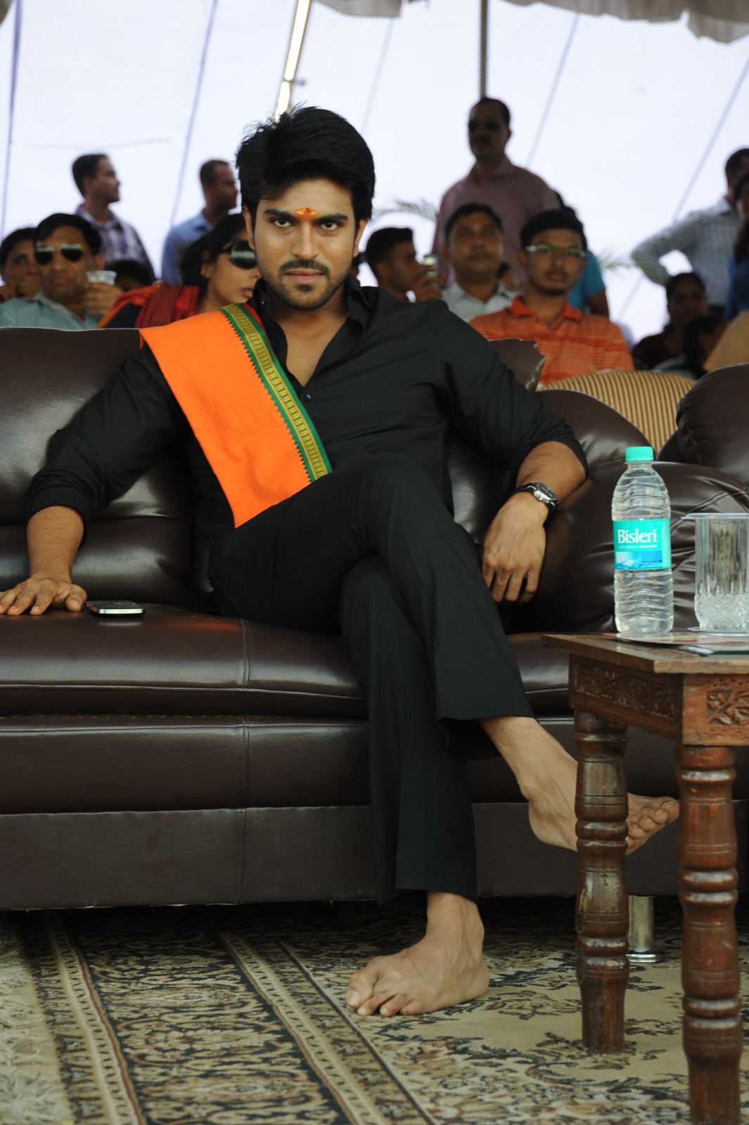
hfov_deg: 13.7
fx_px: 3124
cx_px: 374
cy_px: 562
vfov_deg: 20.4
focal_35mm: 100
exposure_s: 1/125
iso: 500
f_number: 7.1
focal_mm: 100
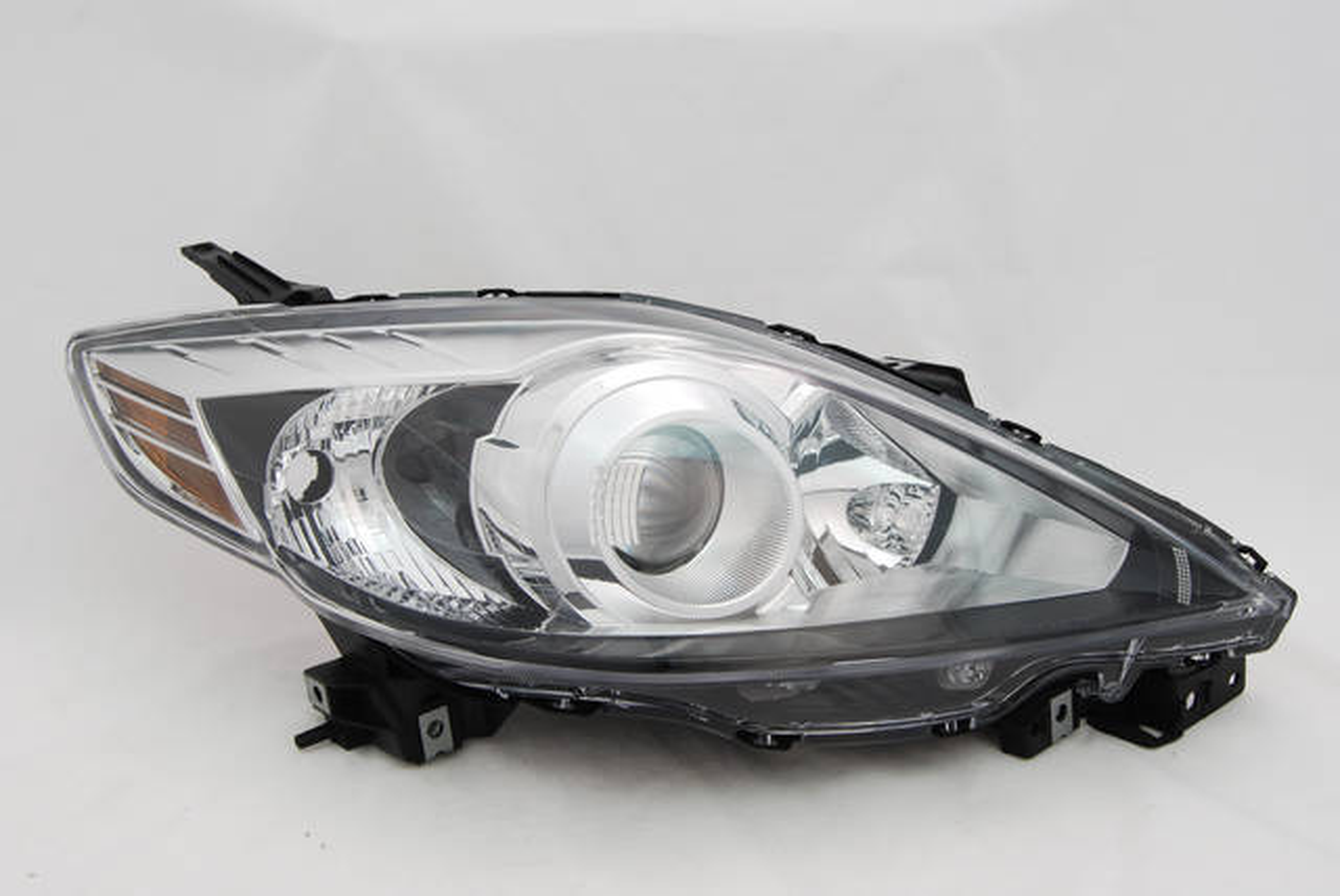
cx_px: 670
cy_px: 448
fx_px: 1453
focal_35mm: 39
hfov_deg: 49.5
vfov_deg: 34.3
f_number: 11
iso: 100
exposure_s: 1/1.3
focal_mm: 26
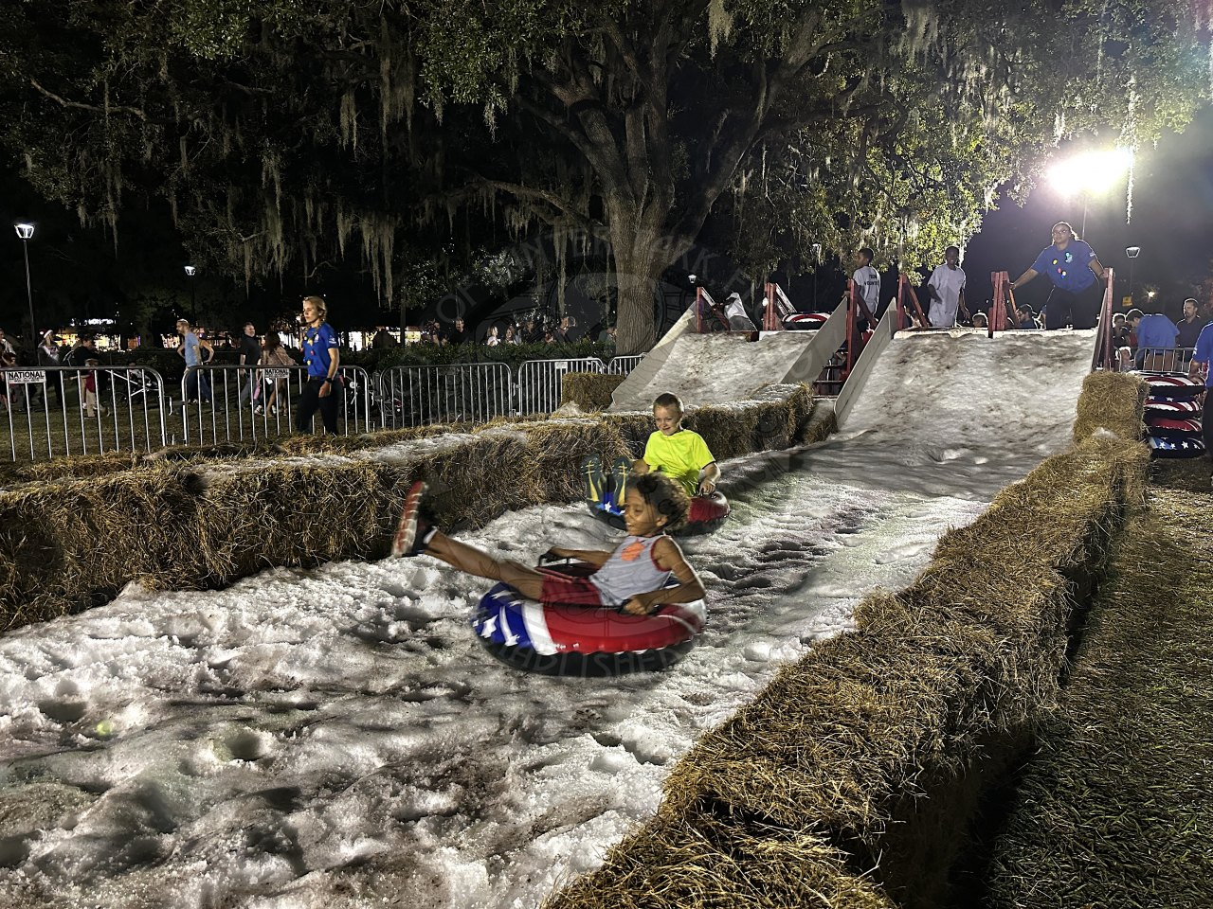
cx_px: 606
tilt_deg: -7.4
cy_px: 454
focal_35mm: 24
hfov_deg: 71.6
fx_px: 841
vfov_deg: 56.8
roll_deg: +0.4
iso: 640
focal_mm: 6.86
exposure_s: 1/38
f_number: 1.78
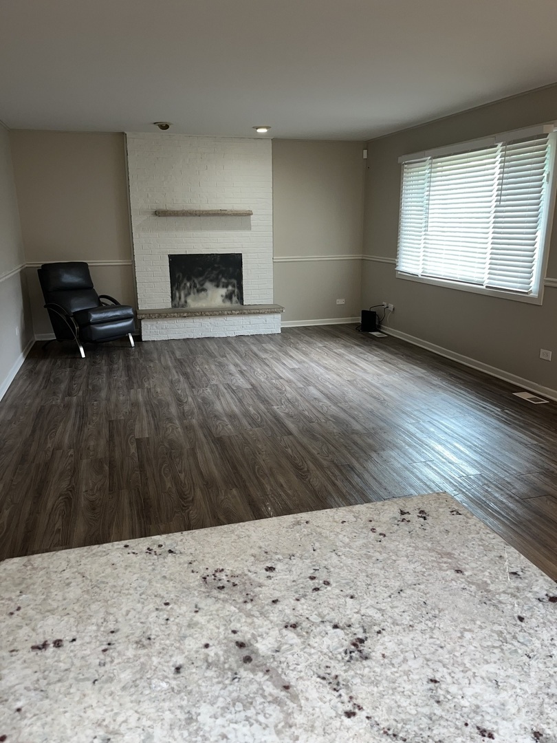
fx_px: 558
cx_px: 278
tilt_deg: -16.5
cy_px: 372
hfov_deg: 53.1
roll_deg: +0.7
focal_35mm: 26
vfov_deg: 67.3
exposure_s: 1/30
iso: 40
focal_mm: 5.1
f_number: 1.6
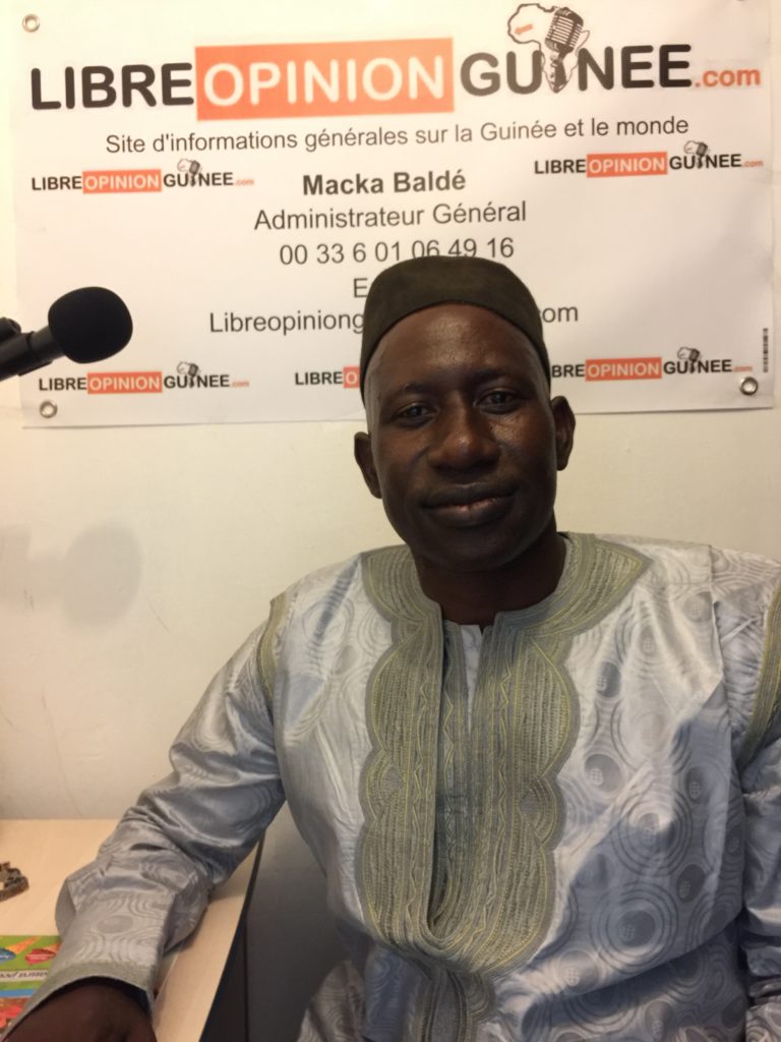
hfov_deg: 48.2
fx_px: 872
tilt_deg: -0.2
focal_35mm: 29
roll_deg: +1.8
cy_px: 521
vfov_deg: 61.7
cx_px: 390
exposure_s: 1/8
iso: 125
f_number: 2.2
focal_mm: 4.15
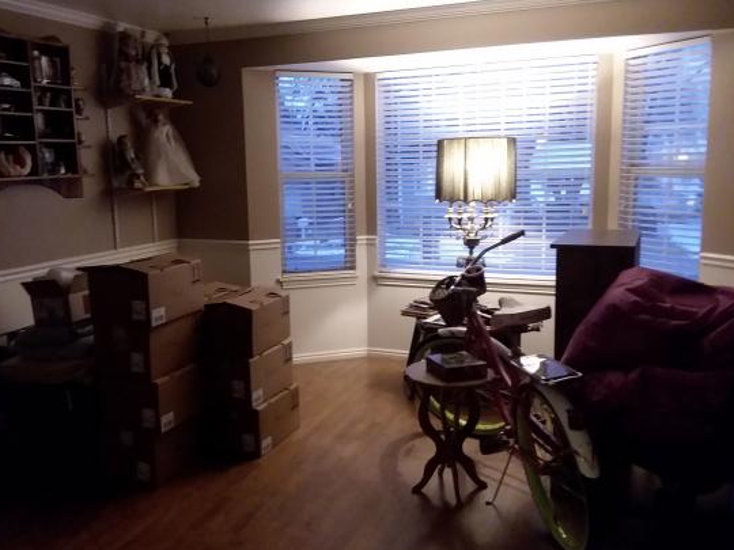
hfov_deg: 56.6
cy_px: 238
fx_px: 679
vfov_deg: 44.1
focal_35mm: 32
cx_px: 313
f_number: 1.9
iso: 400
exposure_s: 1/15
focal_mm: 2.91
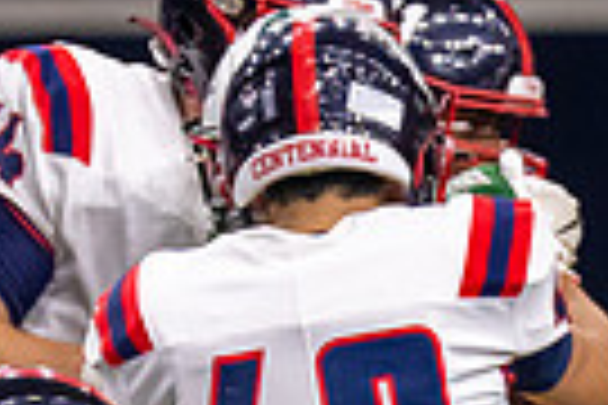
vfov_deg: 0.8
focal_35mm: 1706
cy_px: 728
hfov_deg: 1.2
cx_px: 682
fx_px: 28810
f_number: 2.8
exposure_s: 1/1000
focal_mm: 200
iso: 2500
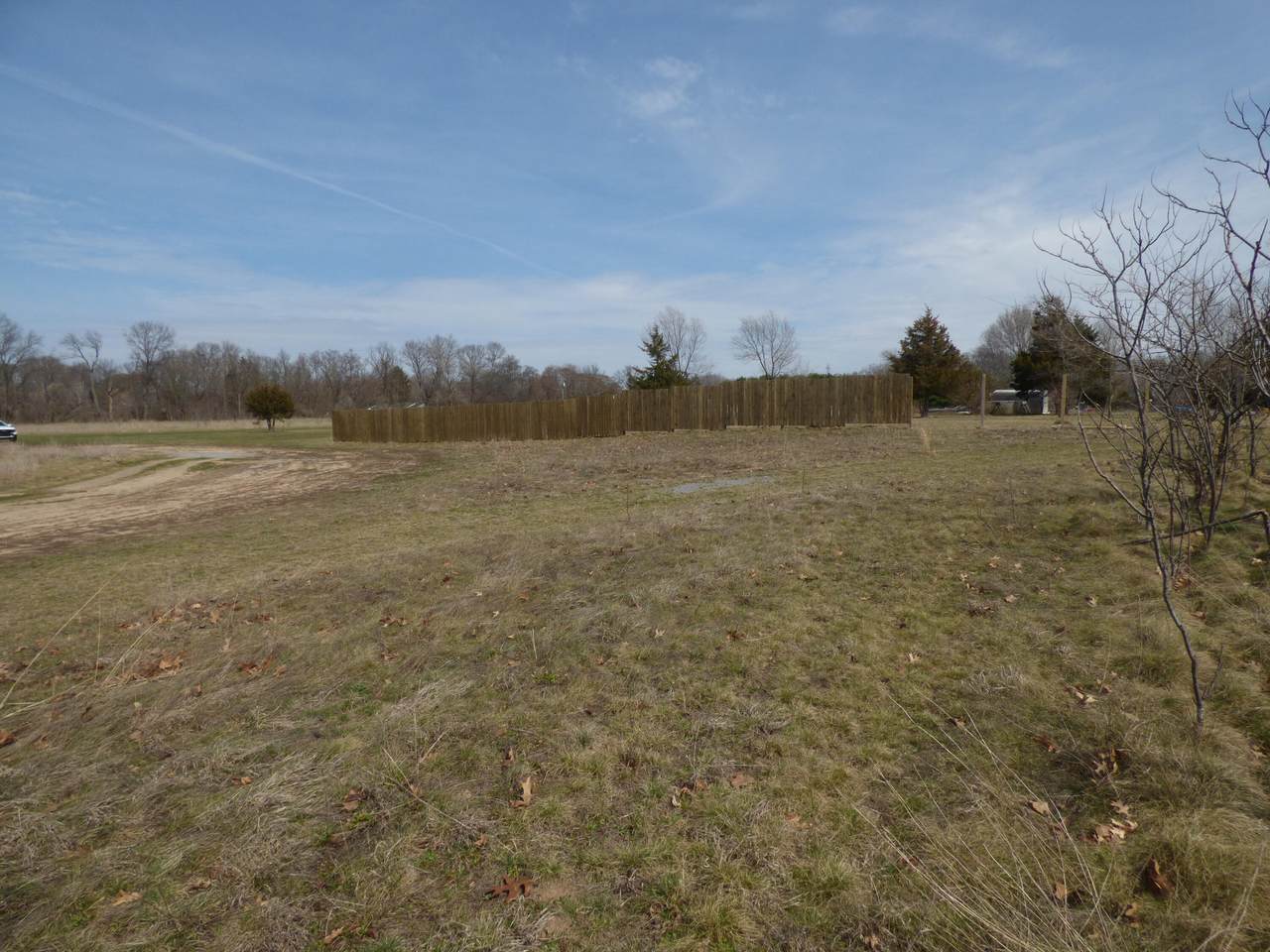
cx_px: 635
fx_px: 734
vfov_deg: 66.0
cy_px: 476
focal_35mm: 20
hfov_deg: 81.7
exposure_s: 1/1600
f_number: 3.5
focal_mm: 3.58
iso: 100
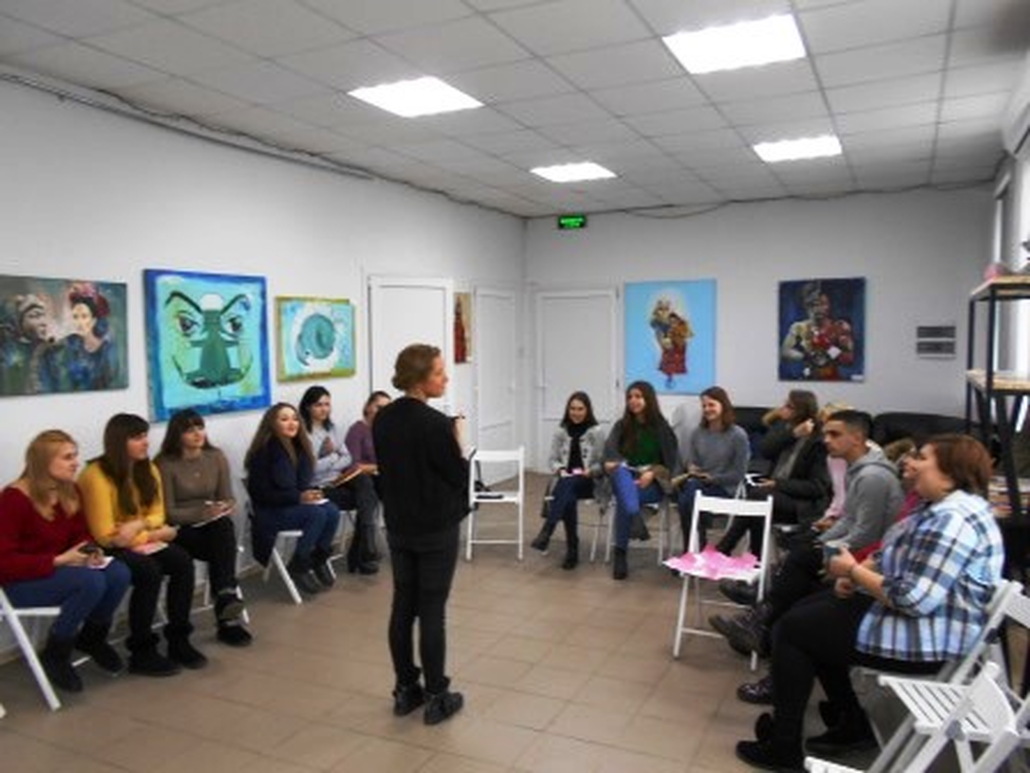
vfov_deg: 53.1
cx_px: 515
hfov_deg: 67.3
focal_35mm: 26
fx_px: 774
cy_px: 386
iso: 220
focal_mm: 4.6
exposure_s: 1/30
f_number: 3.2
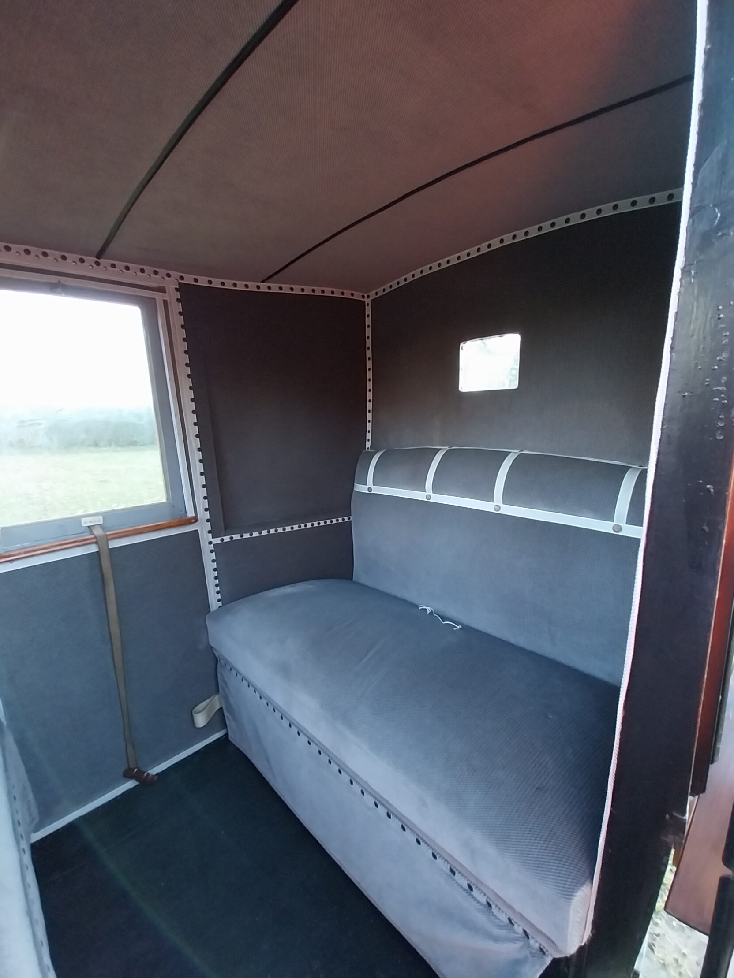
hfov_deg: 81.6
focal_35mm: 15
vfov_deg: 98.2
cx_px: 396
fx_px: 424
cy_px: 500
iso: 200
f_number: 2.2
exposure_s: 1/33.4
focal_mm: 1.13
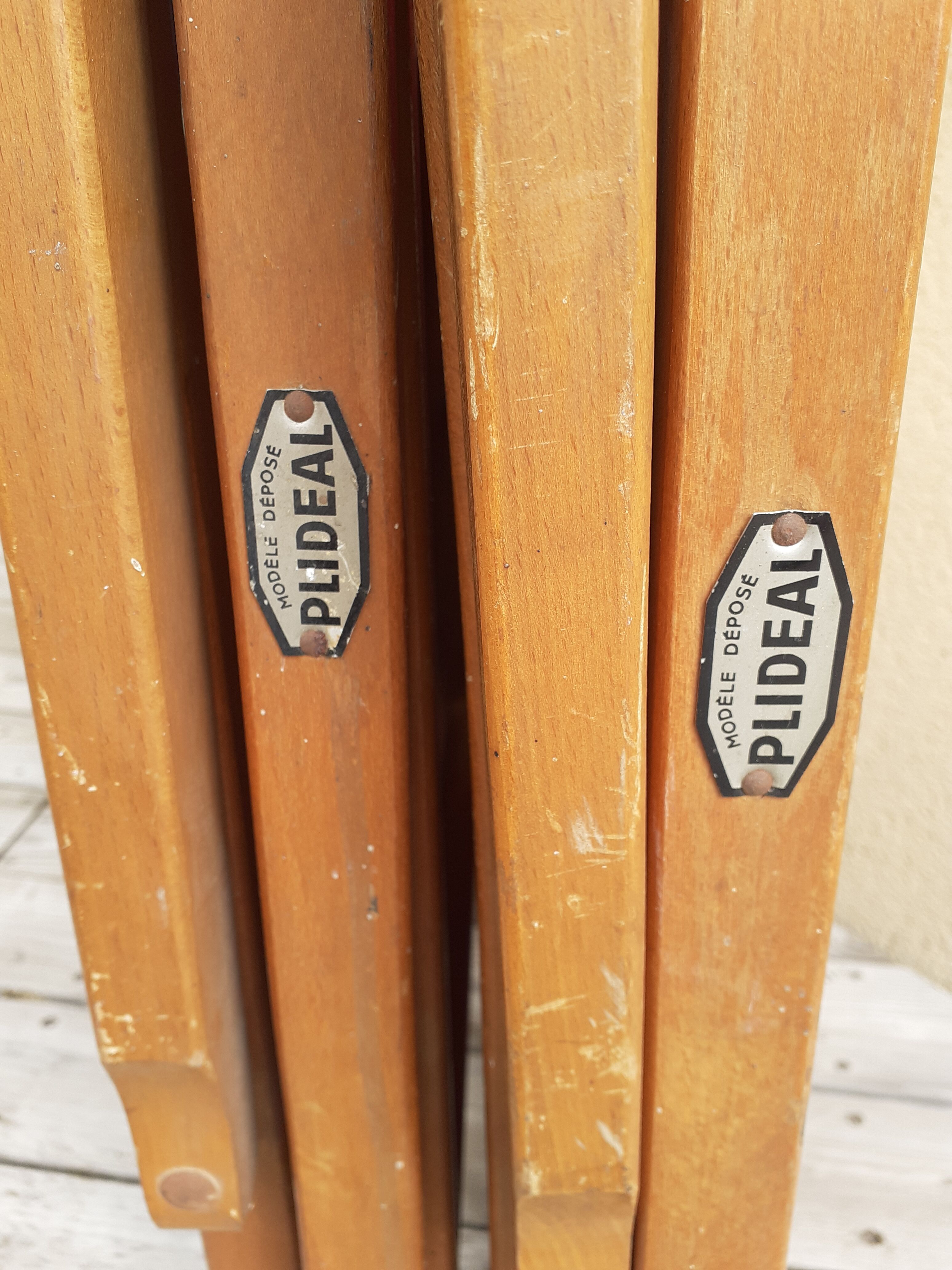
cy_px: 635
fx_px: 990
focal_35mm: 27
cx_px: 476
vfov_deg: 65.3
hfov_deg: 51.4
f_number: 1.9
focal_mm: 3.6
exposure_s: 1/155
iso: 40
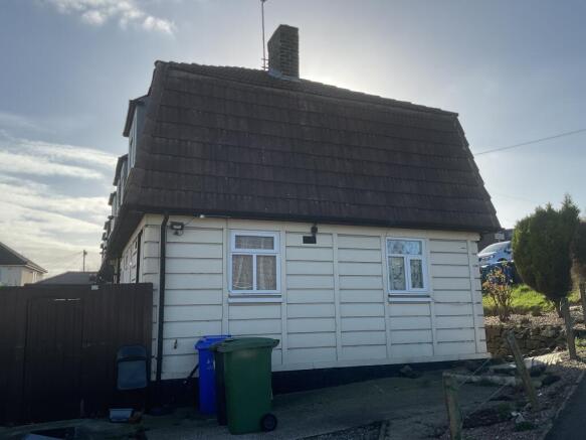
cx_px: 293
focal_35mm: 29
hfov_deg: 61.7
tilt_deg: +10.0
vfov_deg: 48.2
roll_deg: +0.5
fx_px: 491
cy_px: 220
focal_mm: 3
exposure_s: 1/2427
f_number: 1.8
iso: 16
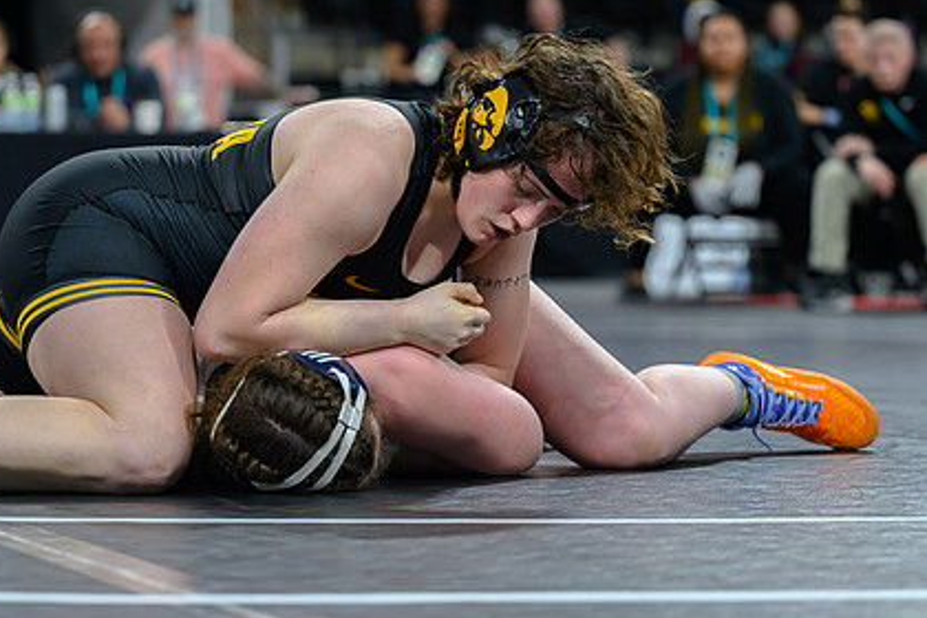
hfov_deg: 14.3
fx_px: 3682
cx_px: 402
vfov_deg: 9.6
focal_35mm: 143
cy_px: 354
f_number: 2.8
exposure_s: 1/800
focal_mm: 88
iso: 2500
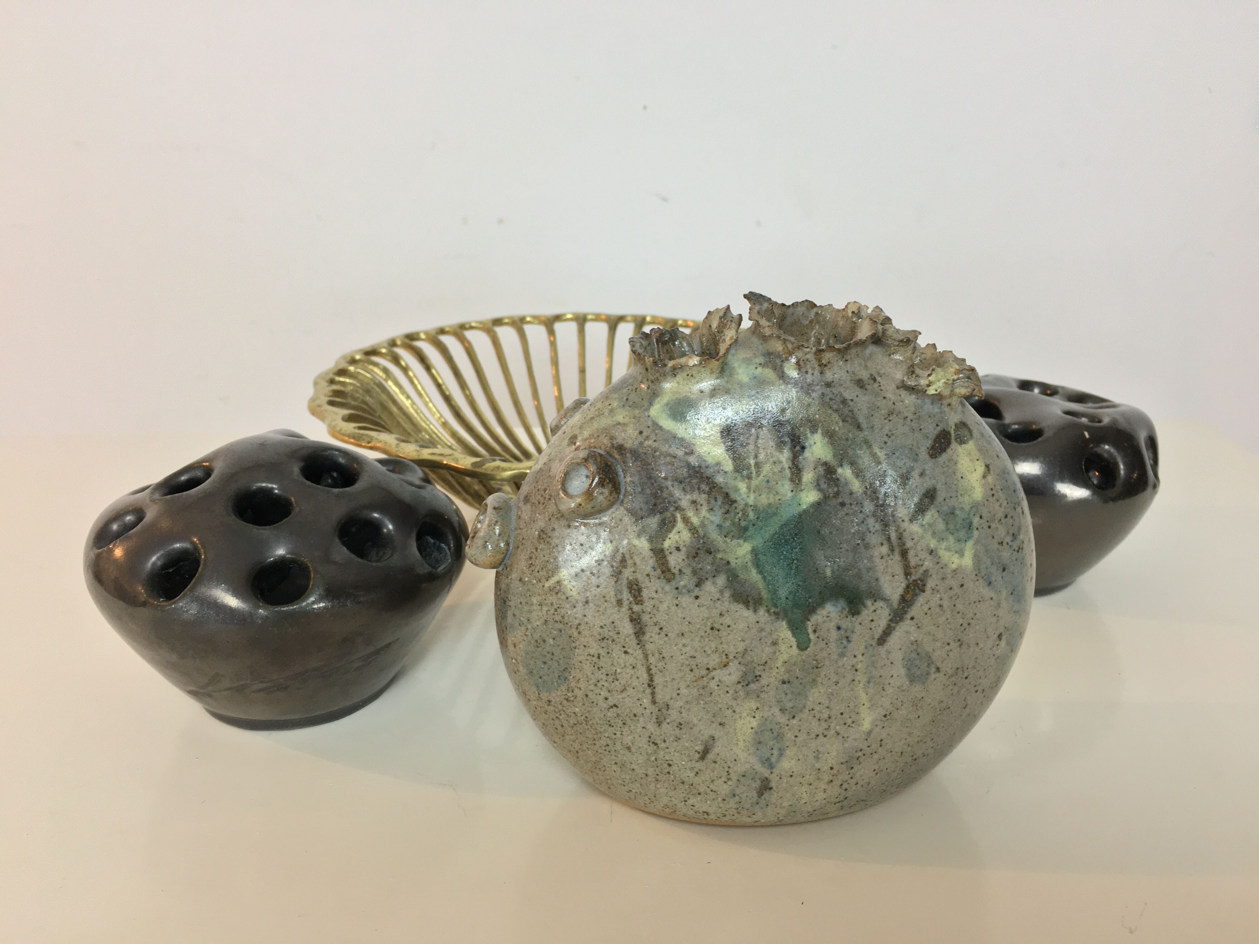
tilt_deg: -21.5
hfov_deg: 61.7
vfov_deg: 48.2
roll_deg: +0.0
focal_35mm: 29
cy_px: 472
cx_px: 630
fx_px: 1055
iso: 40
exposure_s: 1/33
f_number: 2.2
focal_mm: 4.15
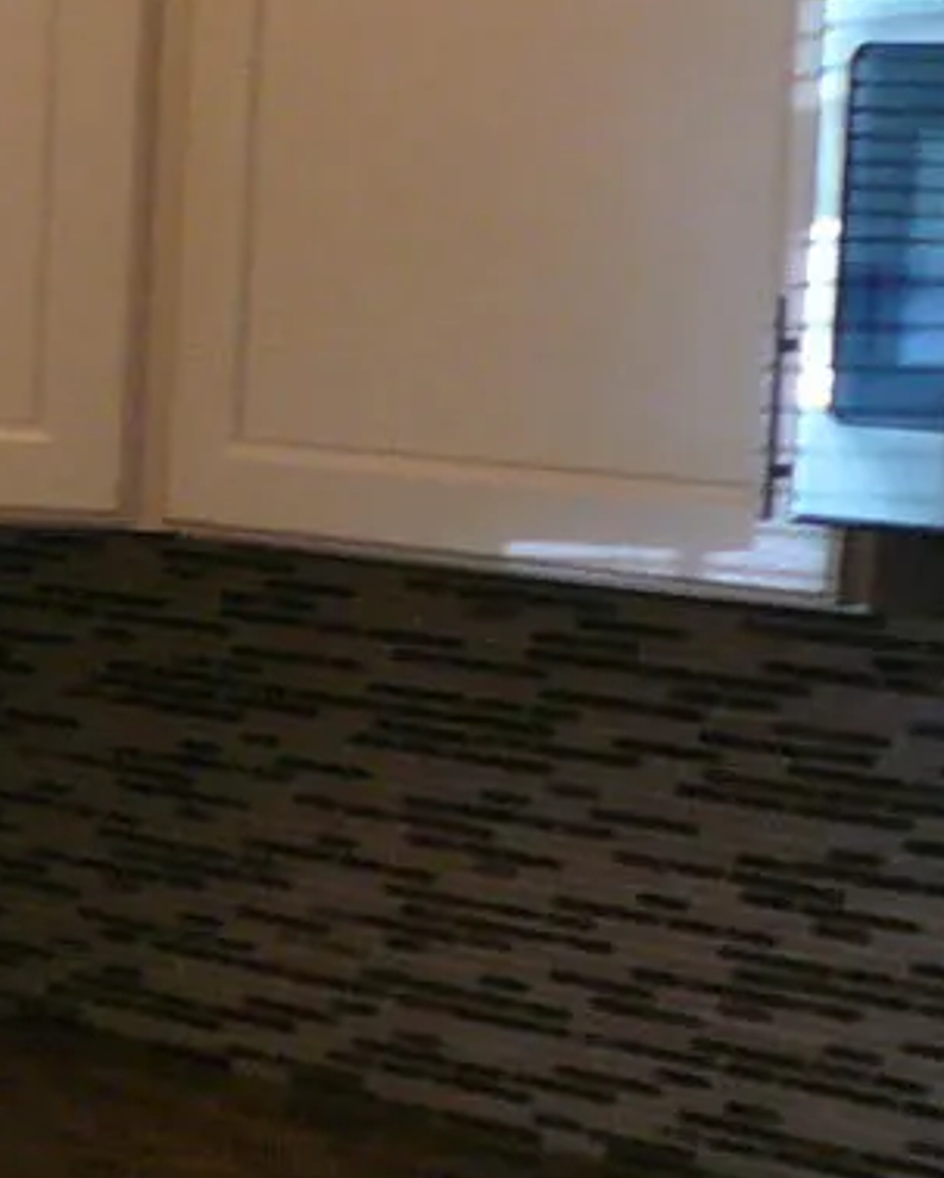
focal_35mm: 148
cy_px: 764
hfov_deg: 9.4
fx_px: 5162
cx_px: -1284
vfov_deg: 13.0
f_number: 2.8
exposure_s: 1/30
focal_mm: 4.6
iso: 100
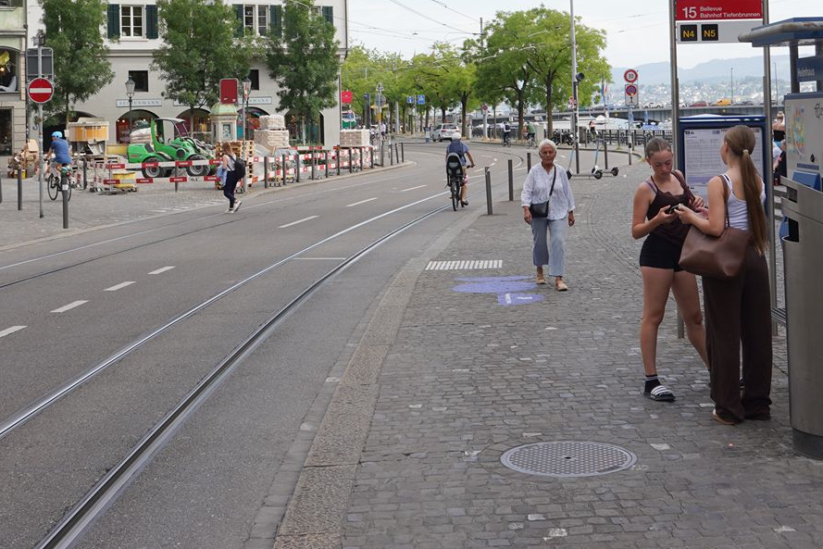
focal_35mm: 54
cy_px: 53
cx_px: 391
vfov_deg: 24.3
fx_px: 1235
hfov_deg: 36.9
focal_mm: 24
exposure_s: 1/100
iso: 100
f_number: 10
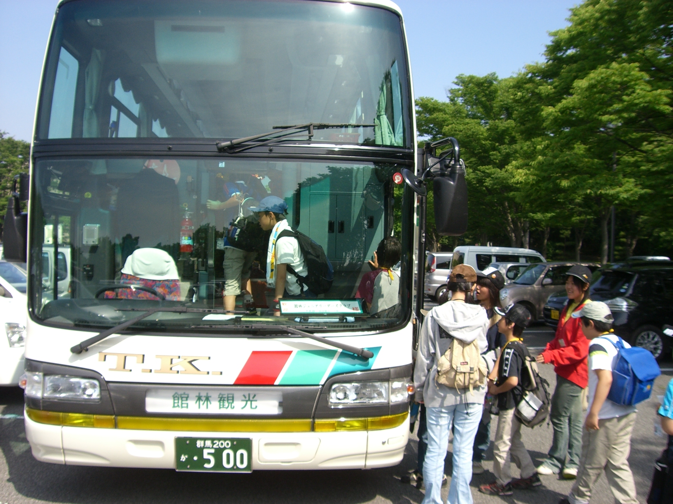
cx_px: 336
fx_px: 739
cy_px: 252
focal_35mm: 38
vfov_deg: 37.7
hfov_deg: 49.0
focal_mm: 6.2
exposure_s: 1/320
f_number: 4.3
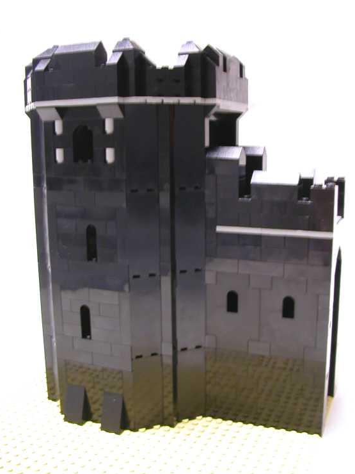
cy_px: 239
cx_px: 178
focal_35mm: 40
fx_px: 547
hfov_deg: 36.0
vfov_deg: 46.8
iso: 106
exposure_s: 1/4.4
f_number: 2.7
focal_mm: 5.6
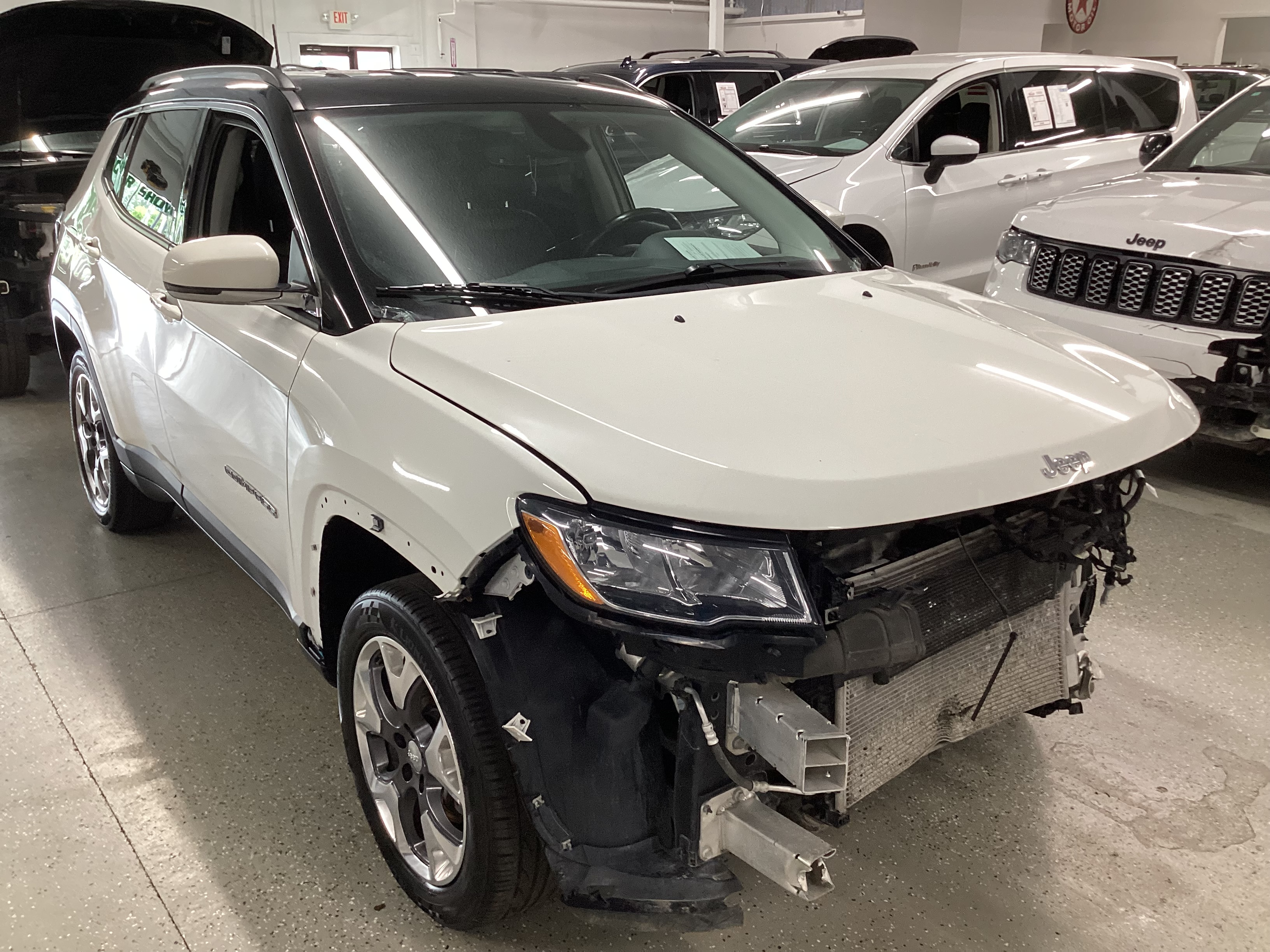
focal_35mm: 31
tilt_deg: -20.1
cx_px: 635
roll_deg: -0.5
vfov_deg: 45.4
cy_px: 476
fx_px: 1137
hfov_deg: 58.4
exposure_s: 1/50
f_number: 2.4
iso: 125
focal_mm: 3.3
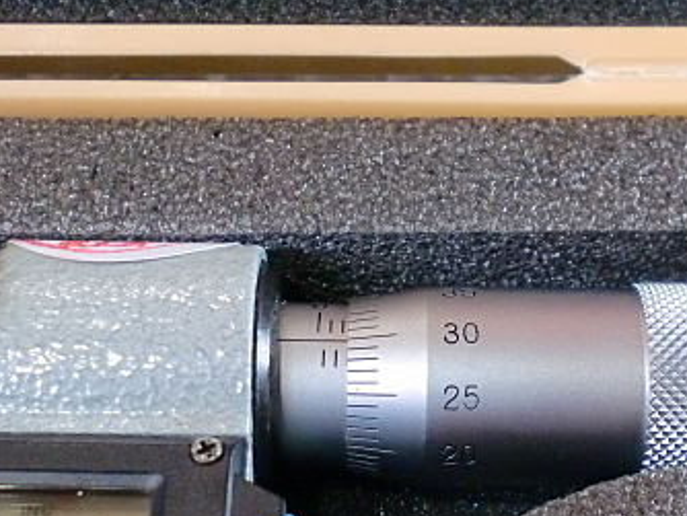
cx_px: 455
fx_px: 1331
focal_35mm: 67
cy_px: 378
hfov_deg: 28.8
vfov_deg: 21.8
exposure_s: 1/60
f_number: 3.1
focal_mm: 6.3
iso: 400
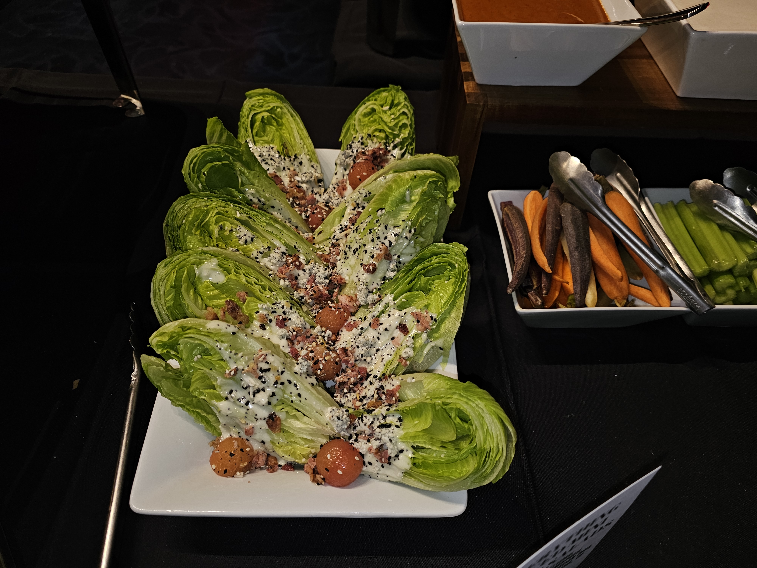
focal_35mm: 23
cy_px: 284
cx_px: 378
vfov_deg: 58.9
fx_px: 503
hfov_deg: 73.9
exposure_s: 1/24
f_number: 1.7
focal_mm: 6.3
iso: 125
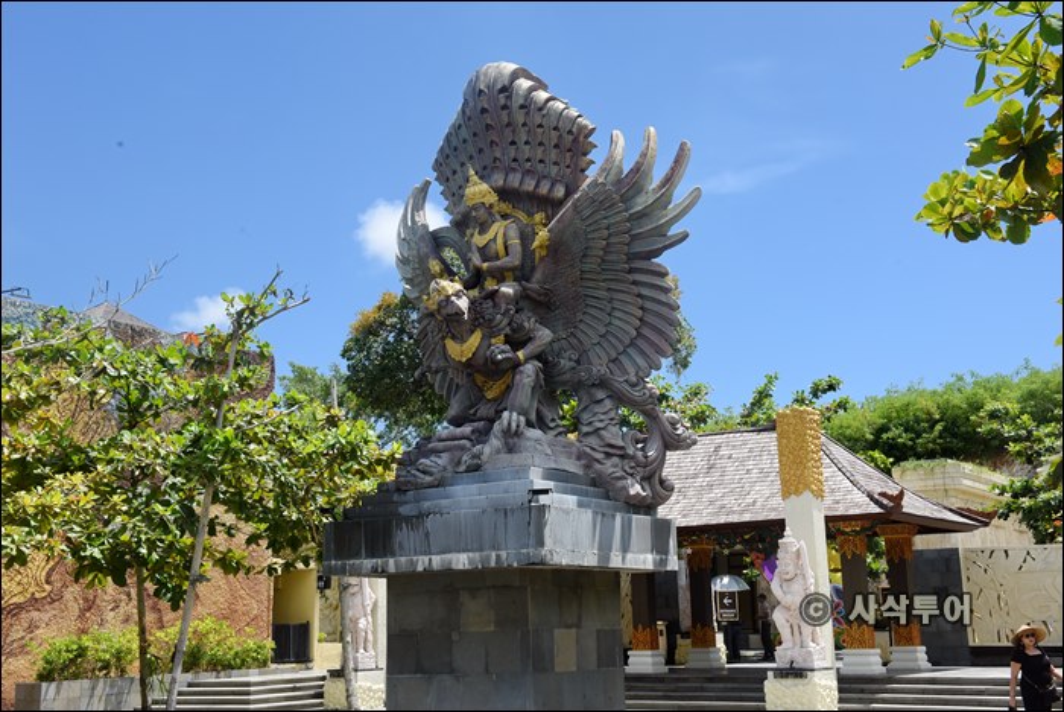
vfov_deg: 29.9
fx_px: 1331
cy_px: 356
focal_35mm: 45
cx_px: 532
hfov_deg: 43.6
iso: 640
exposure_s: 1/640
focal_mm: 45
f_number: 13
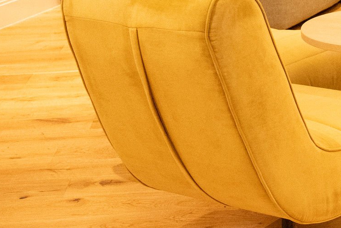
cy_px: 4
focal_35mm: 115
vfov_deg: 11.8
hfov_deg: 16.9
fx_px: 1089
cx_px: 425
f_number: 3.2
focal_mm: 28
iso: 6400
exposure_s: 1/250
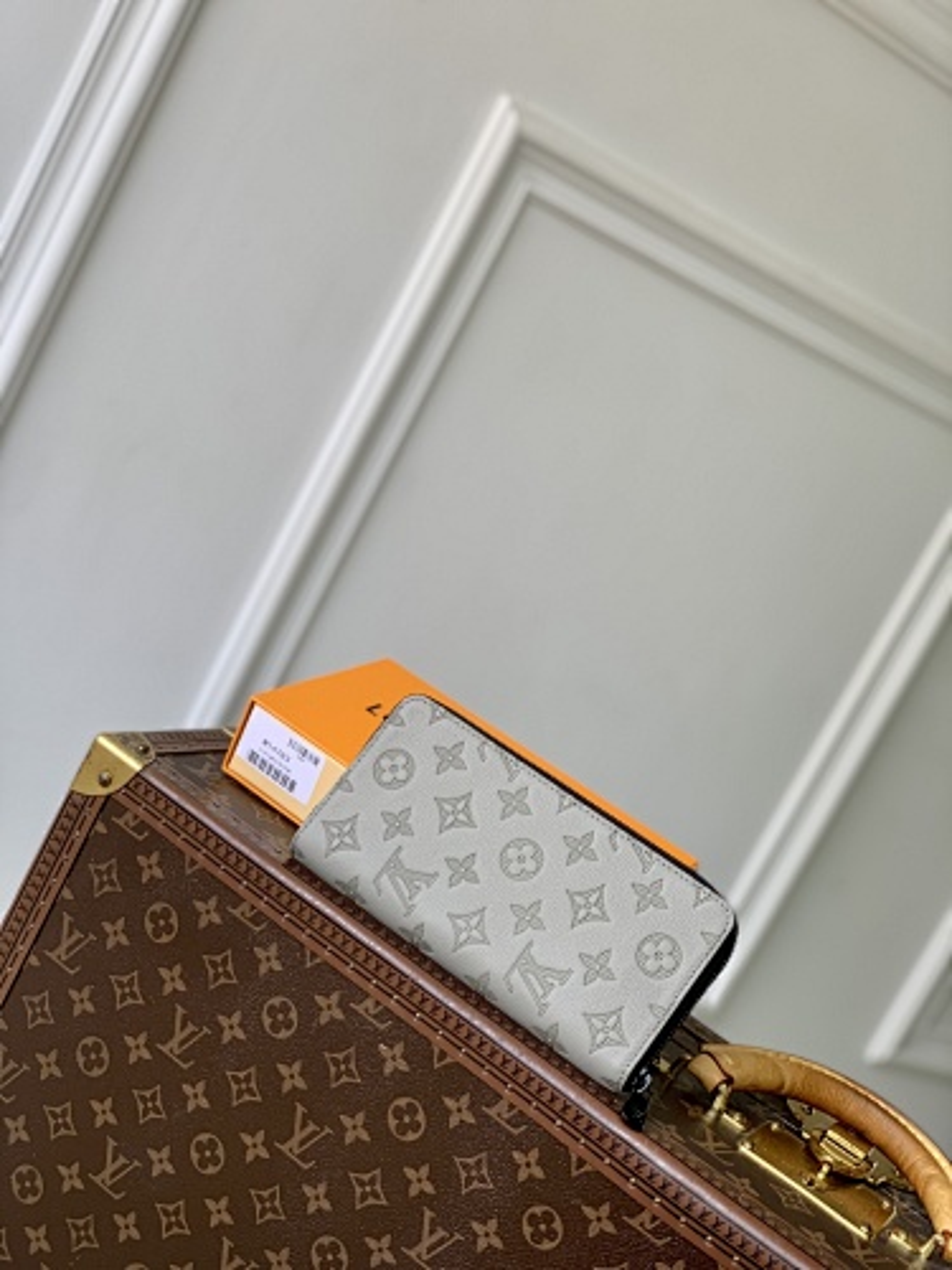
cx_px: 476
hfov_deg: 28.0
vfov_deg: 36.8
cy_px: 635
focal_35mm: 52
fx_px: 1907
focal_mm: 6
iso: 16
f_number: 2.4
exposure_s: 1/122
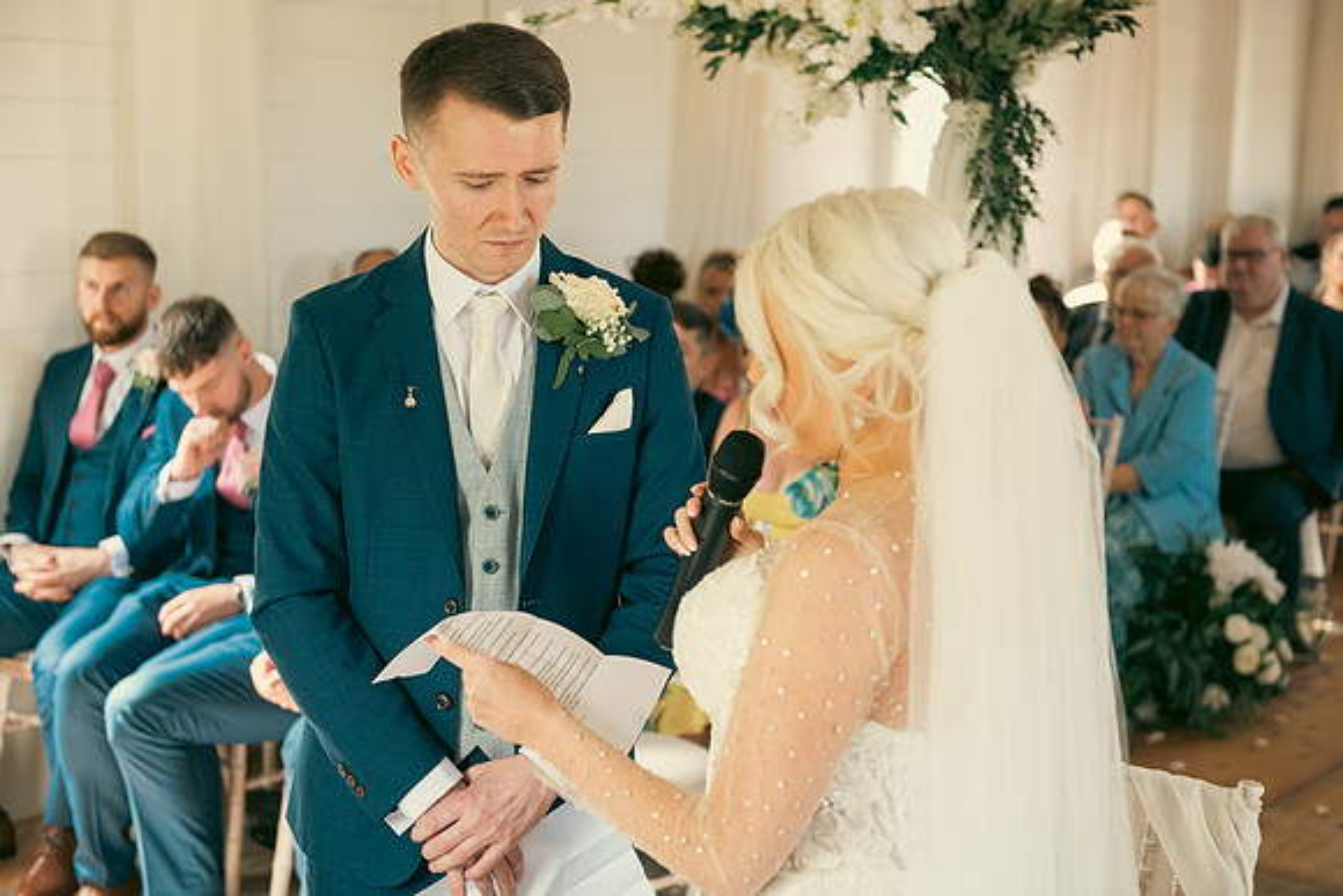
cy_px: 448
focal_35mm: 56
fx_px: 2090
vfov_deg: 24.2
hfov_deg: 35.6
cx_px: 672
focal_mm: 56
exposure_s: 1/160
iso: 640
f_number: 3.5
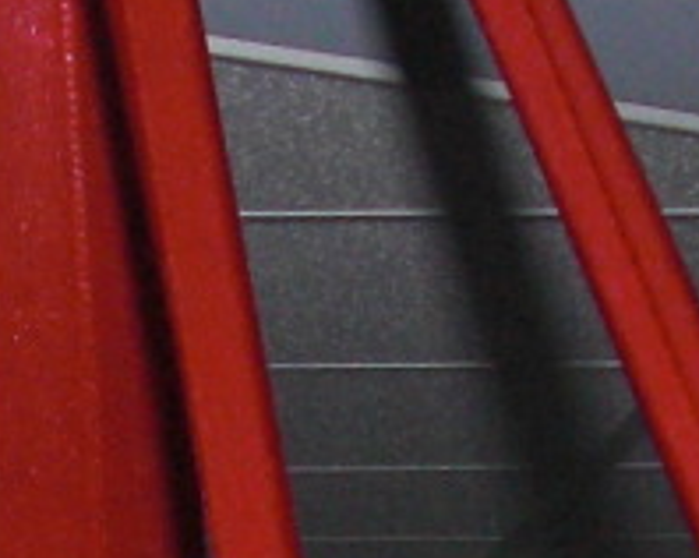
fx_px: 5870
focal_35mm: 284
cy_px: 1791
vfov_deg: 5.1
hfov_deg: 6.8
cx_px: -102
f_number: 2.8
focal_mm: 6.3
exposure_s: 1/60
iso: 200
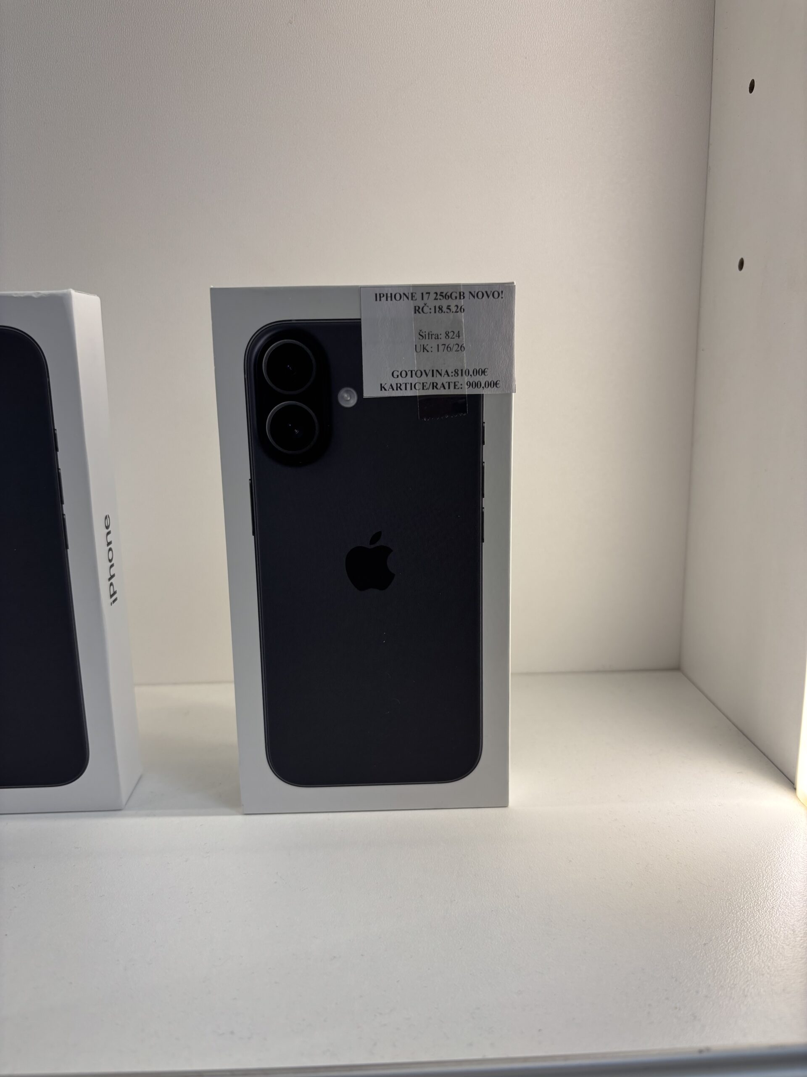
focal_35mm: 26
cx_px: 404
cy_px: 538
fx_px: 808
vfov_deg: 67.3
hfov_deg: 53.1
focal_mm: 5.96
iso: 40
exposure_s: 1/219
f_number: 1.6
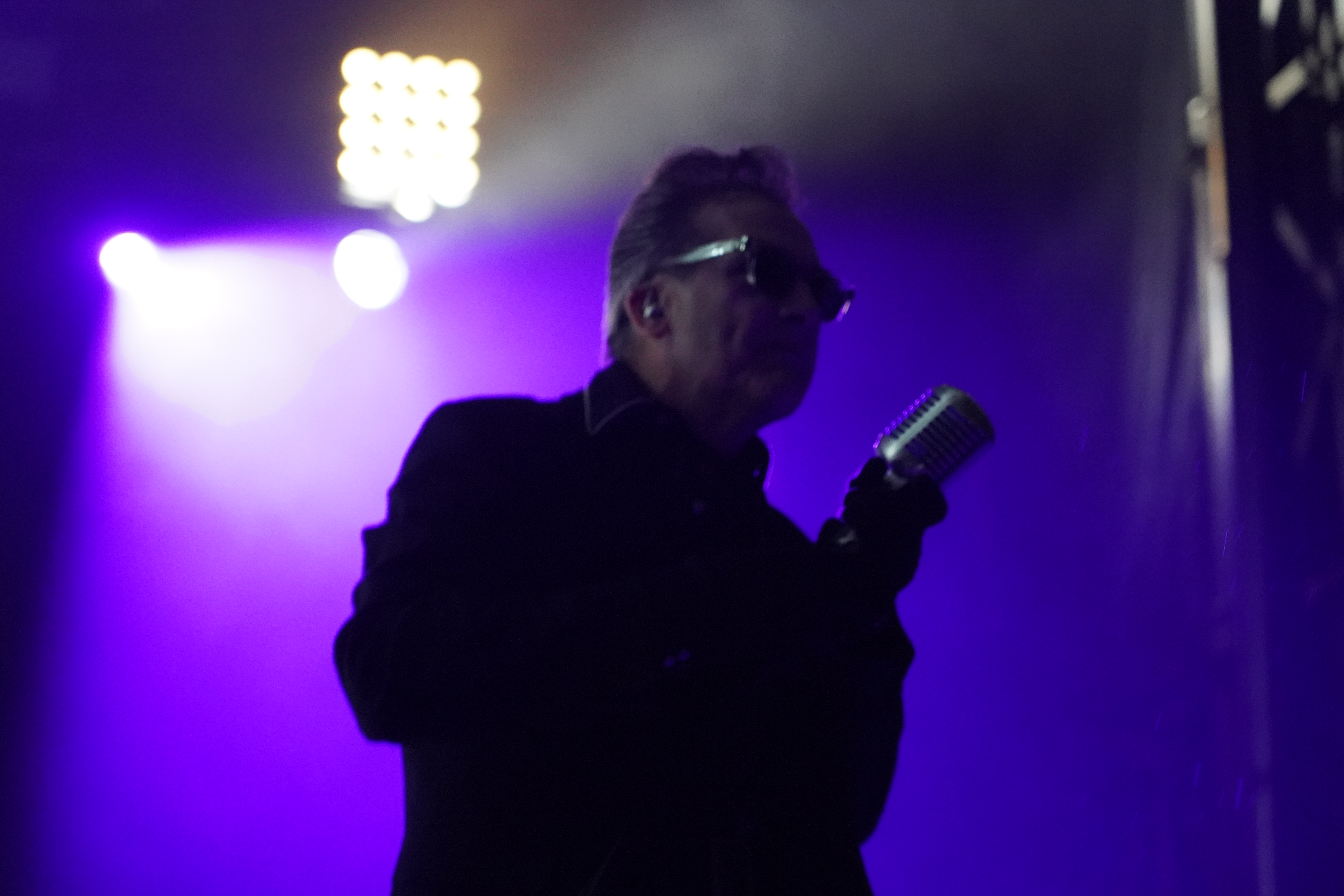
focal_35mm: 105
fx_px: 3920
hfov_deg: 19.5
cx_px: 672
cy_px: 448
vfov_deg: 13.0
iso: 12800
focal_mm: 105
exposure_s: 1/160
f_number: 4
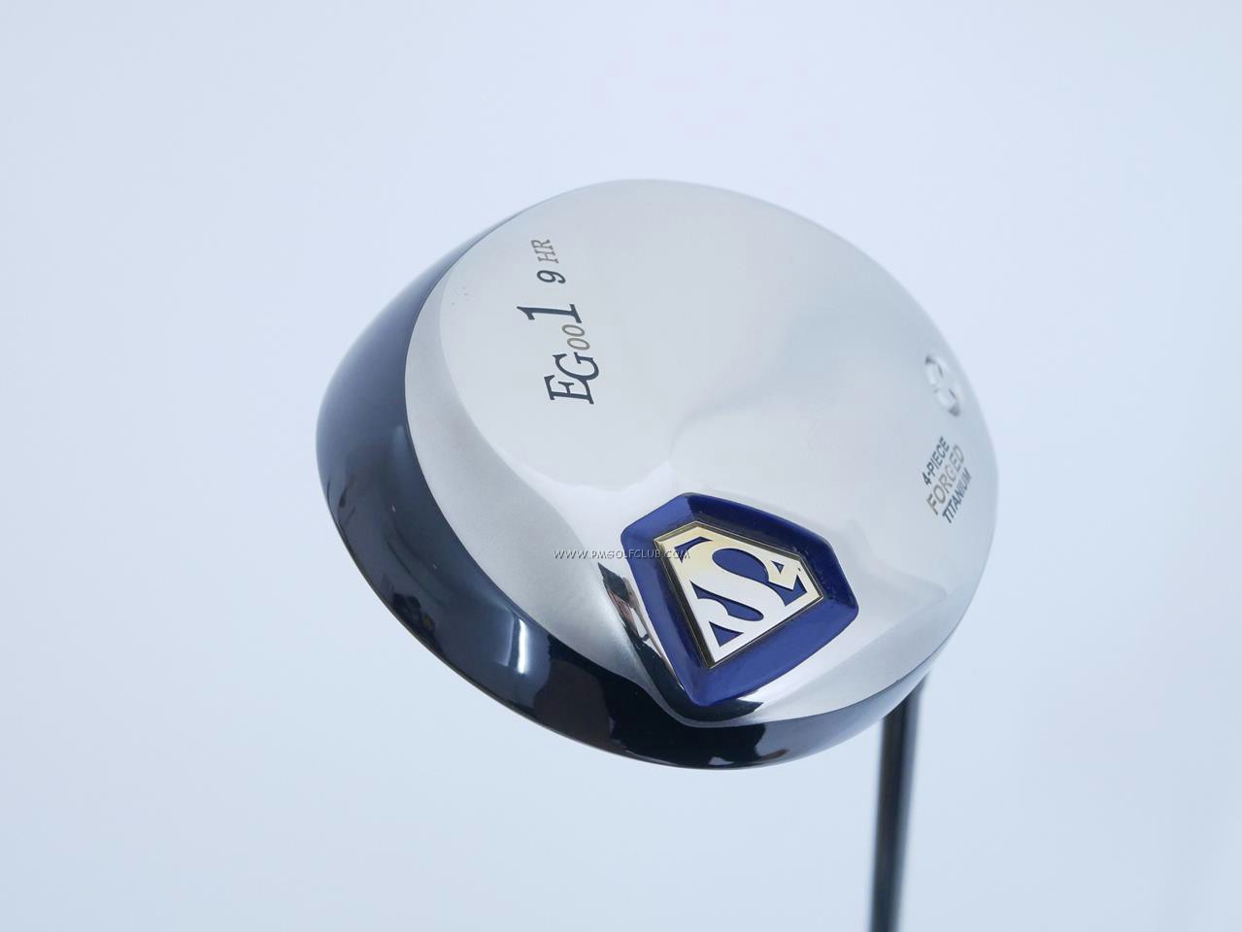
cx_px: 621
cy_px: 466
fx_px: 1794
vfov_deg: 29.1
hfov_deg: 38.2
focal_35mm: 50
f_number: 4.5
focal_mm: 25
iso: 1600
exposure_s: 1/60
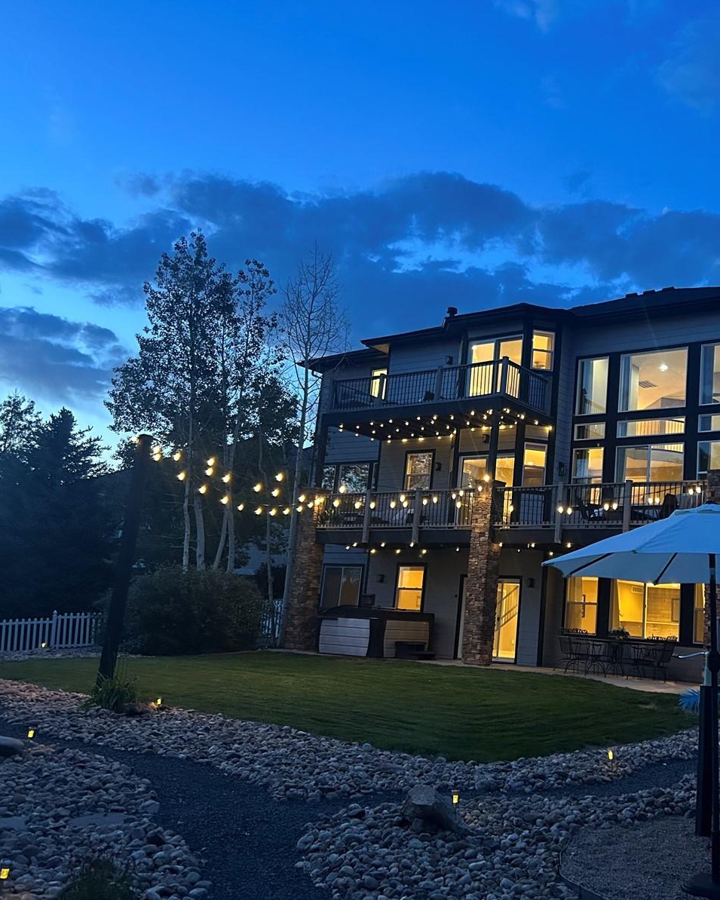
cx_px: 532
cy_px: 451
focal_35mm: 34
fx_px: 906
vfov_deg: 52.8
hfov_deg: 42.2
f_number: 1.5
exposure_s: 1/40
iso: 500
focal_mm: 5.7
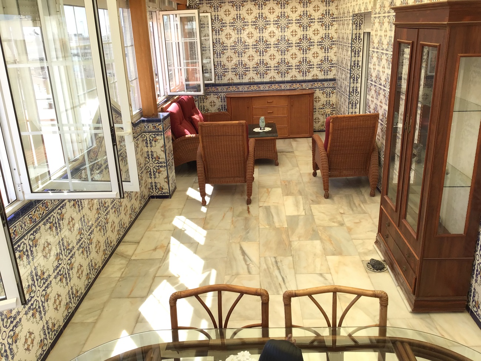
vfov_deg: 45.4
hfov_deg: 58.4
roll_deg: +1.8
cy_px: 180
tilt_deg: -22.7
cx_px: 240
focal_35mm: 31
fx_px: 431
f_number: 2.4
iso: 25
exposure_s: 1/379
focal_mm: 3.3
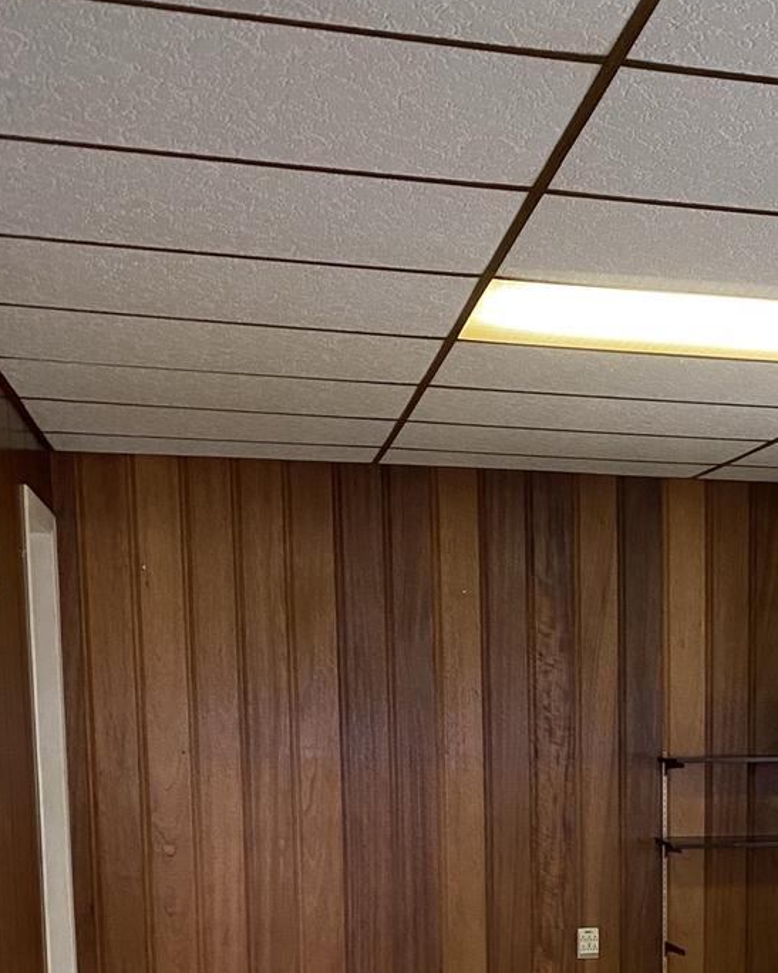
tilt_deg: -7.1
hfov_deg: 25.6
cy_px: 963
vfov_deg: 30.8
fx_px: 1641
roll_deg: -0.2
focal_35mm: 57
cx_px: 734
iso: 250
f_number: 1.8
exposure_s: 1/60
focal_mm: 4.25
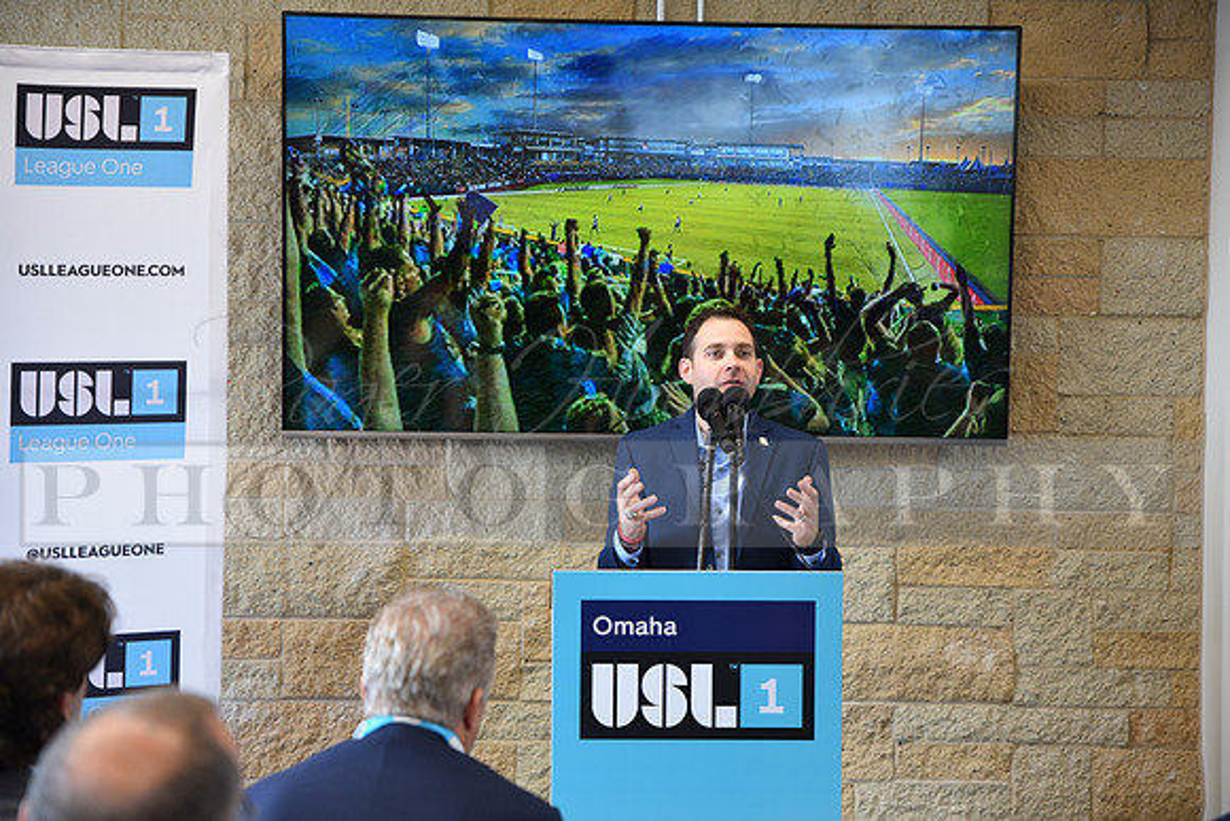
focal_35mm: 70
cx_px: 615
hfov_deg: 28.8
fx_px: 2392
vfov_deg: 19.5
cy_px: 410
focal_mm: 70
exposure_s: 1/60
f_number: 2.8
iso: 400
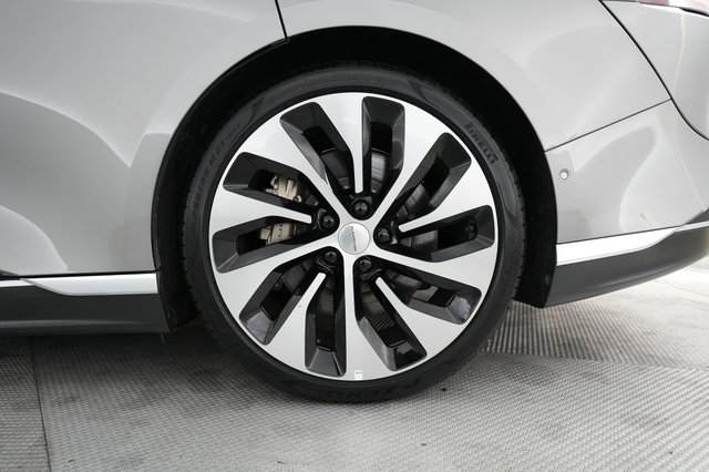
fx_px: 472
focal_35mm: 24
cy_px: 236
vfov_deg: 53.1
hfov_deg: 73.8
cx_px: 354
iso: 3200
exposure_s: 1/160
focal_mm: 24
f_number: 2.8
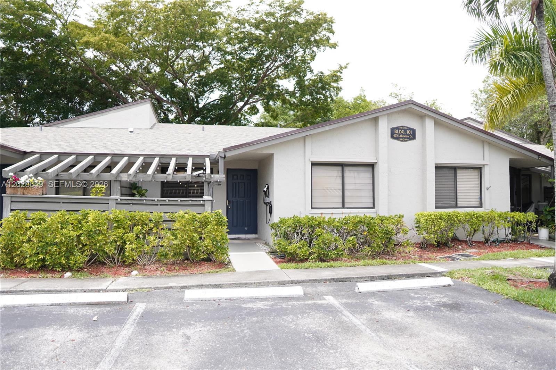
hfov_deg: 73.8
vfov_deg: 53.1
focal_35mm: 24
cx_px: 278
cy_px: 185
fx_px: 371
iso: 160
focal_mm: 16
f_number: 1.4
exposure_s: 1/4000
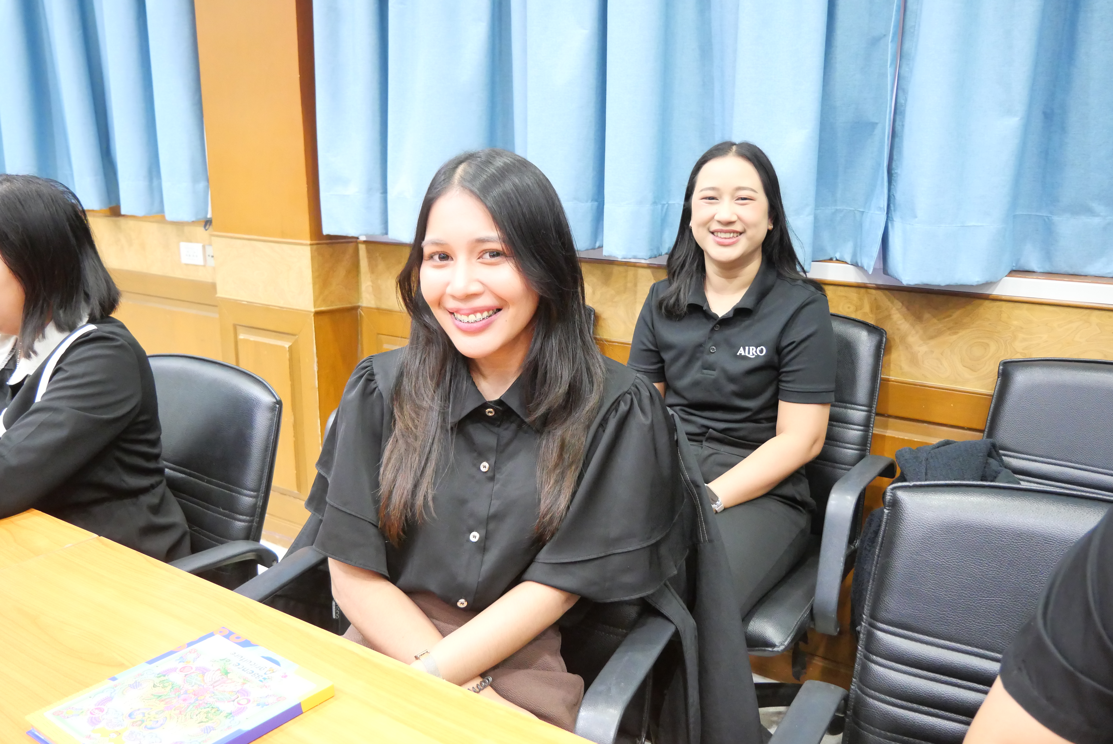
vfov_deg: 42.4
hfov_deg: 60.3
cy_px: 372
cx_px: 556
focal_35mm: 31
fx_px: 959
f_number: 3.7
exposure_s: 1/25
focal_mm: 15
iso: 3200
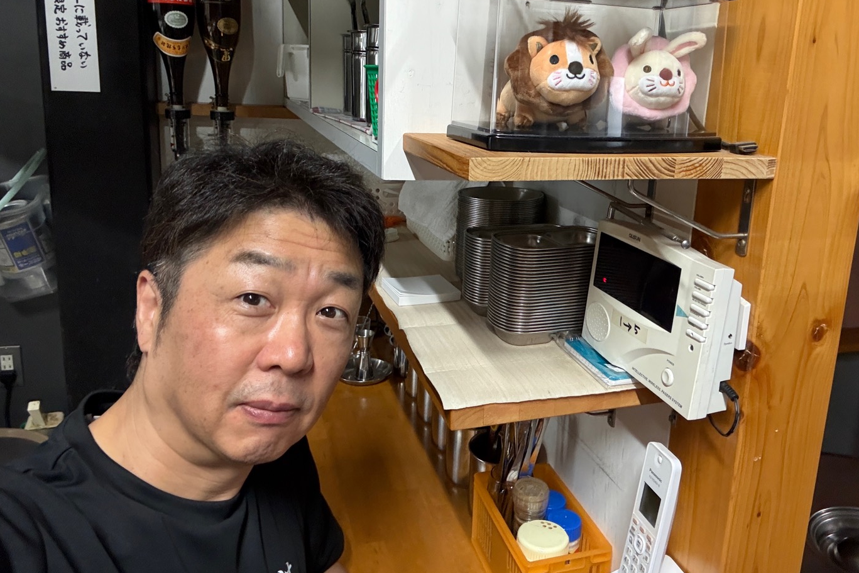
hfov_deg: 65.3
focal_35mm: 28
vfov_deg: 46.0
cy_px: 219
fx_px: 668
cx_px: 480
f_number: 1.9
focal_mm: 2.69
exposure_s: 1/41
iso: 320
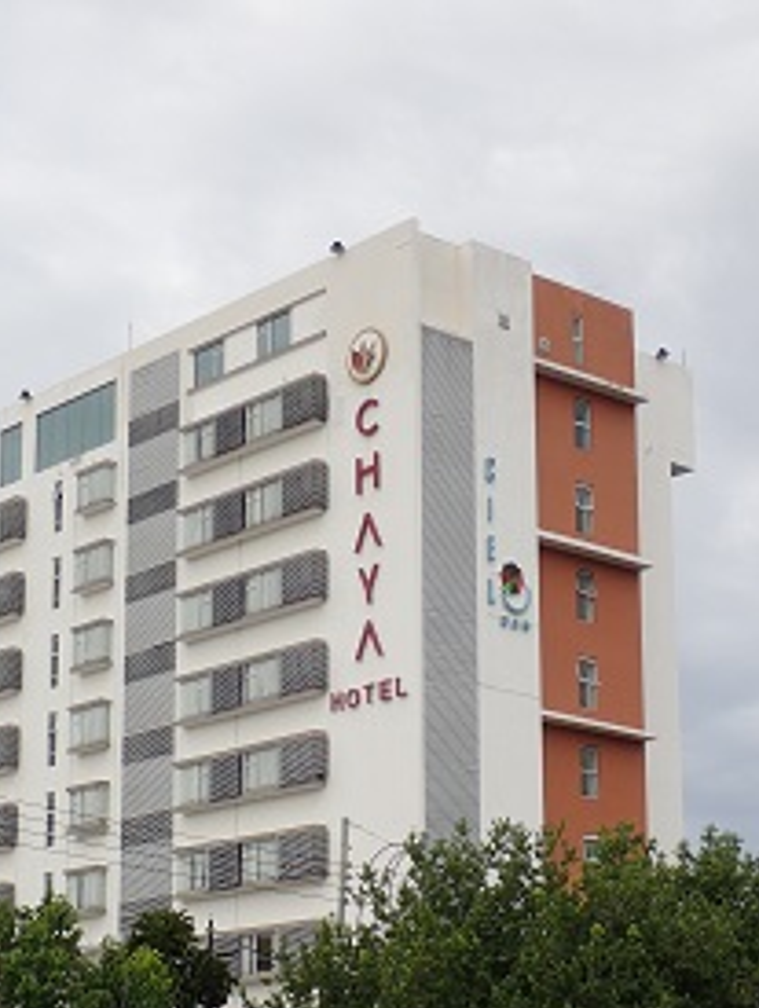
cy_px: 700
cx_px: 290
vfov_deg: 26.1
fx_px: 2158
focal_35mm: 74
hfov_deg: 19.9
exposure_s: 1/800
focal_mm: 8.99
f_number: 4.5
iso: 100
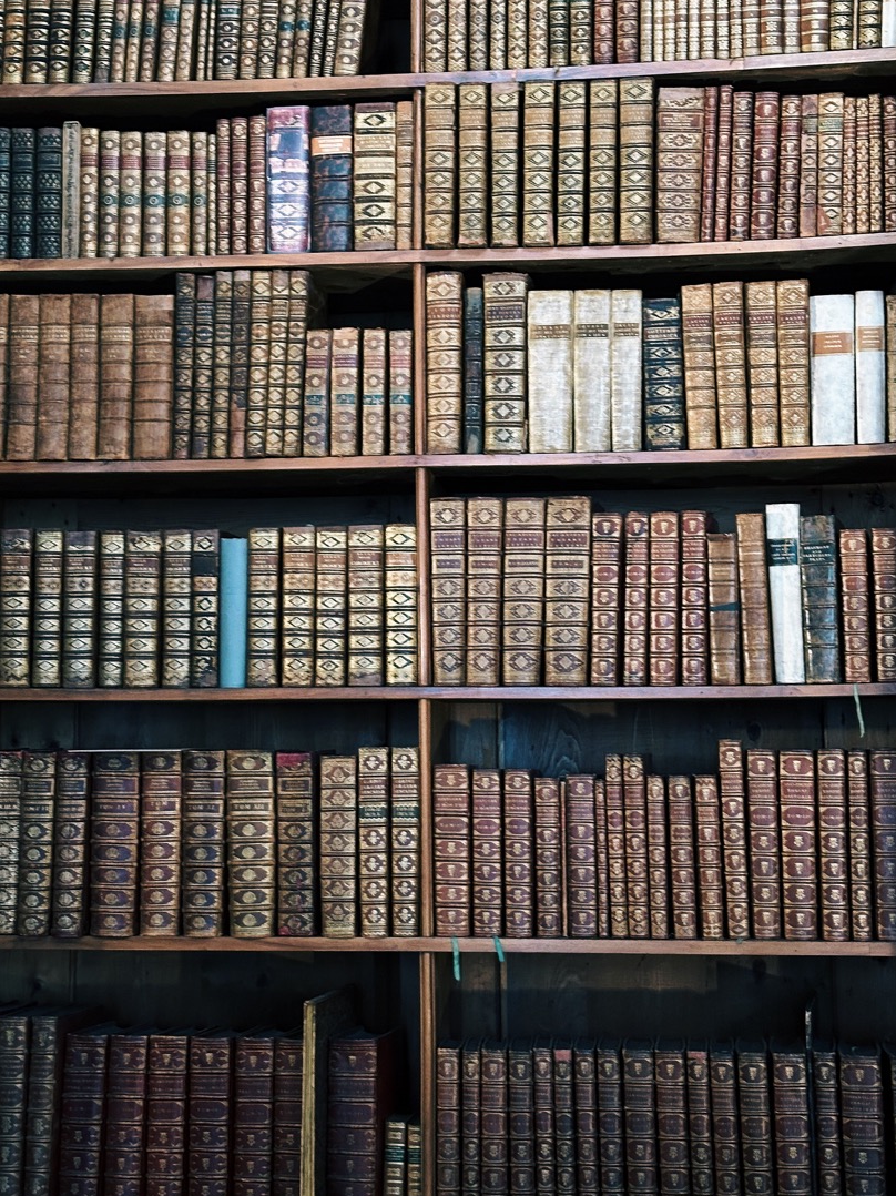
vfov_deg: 33.8
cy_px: 554
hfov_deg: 25.6
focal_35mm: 57
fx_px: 1968
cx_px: 407
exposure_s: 1/35
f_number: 1.78
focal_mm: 6.86
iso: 400
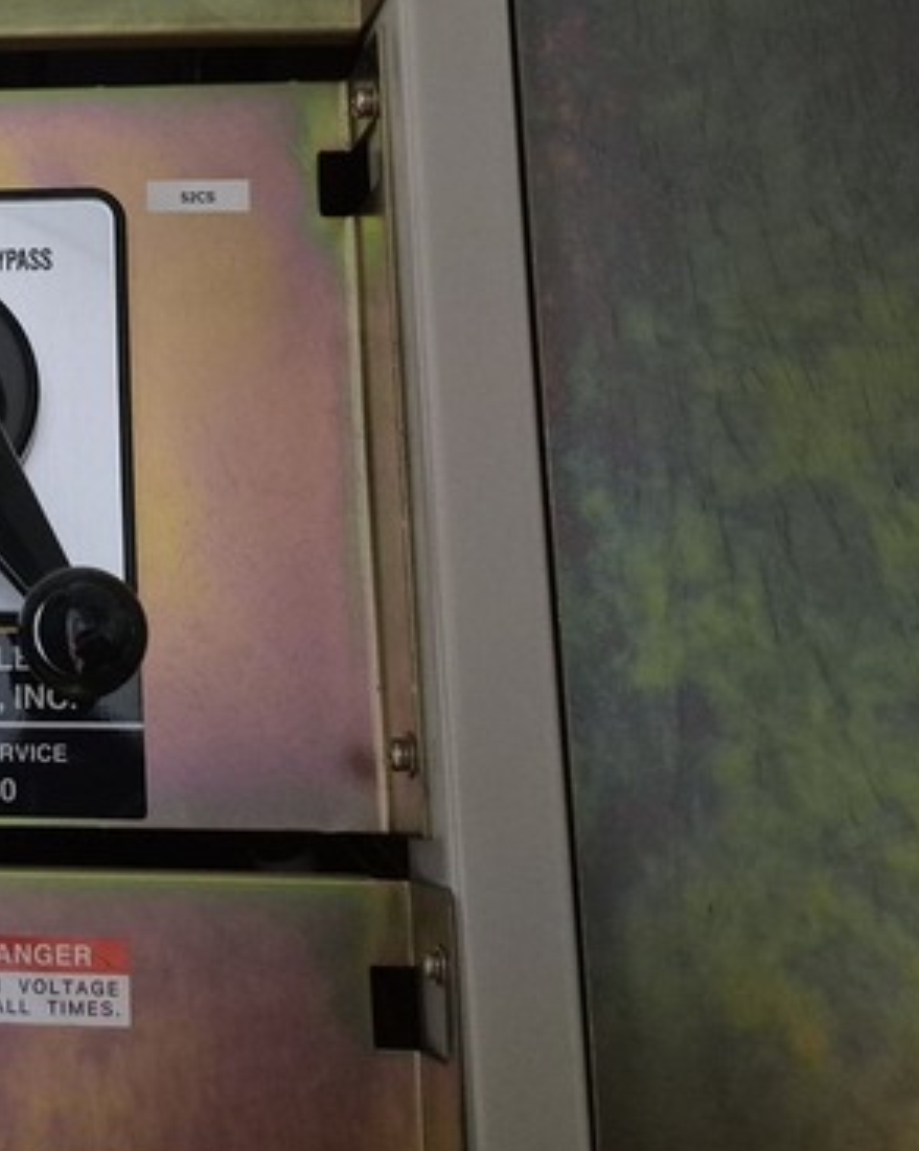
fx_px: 1668
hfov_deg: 27.8
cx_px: -116
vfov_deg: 37.7
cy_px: 405
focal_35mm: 49
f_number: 1.8
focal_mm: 5.4
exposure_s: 1/30
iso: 1600
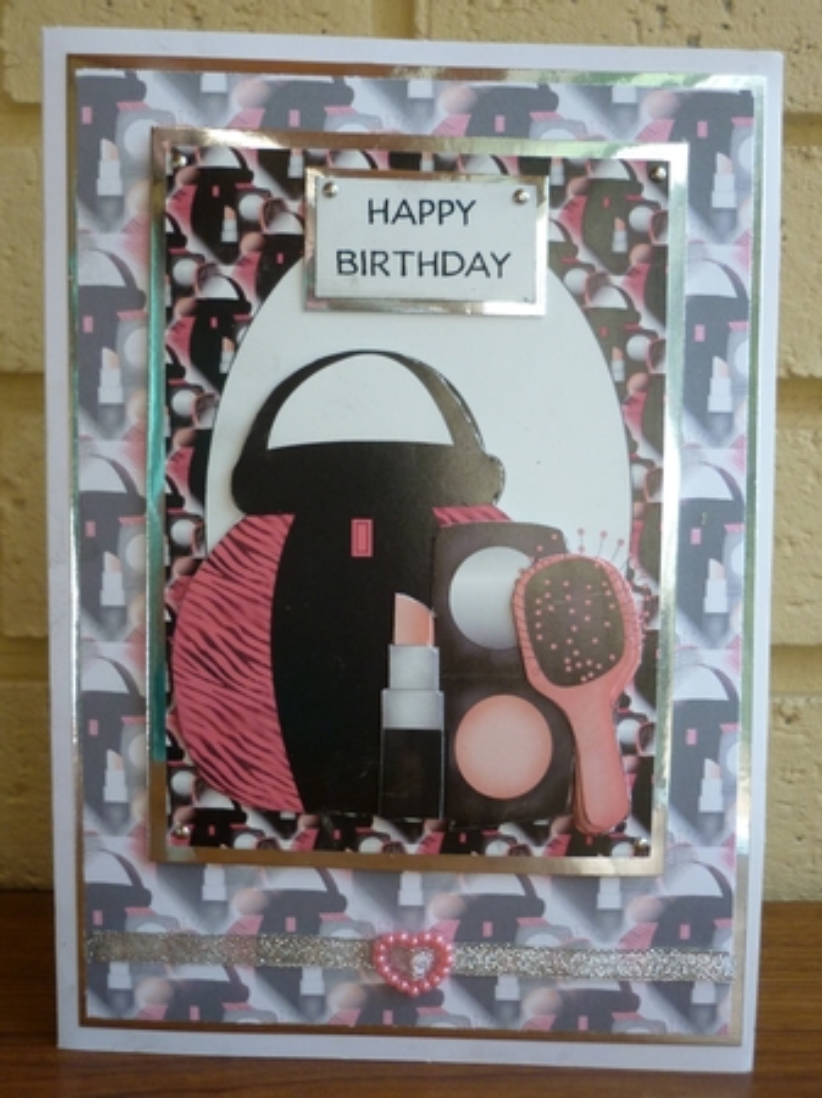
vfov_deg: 55.4
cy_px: 549
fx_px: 1046
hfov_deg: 42.9
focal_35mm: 33
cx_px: 411
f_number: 2.8
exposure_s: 1/80
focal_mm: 5.5
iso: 160
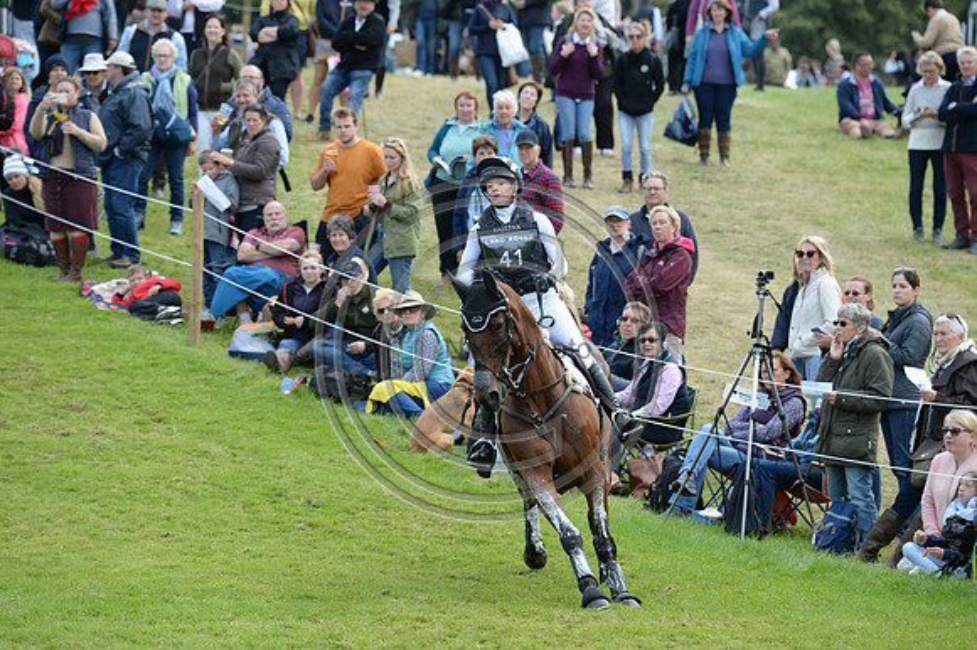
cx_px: 488
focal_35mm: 230
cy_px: 325
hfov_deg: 9.0
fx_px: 6238
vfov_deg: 6.0
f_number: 6.3
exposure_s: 1/1000
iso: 800
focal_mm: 230
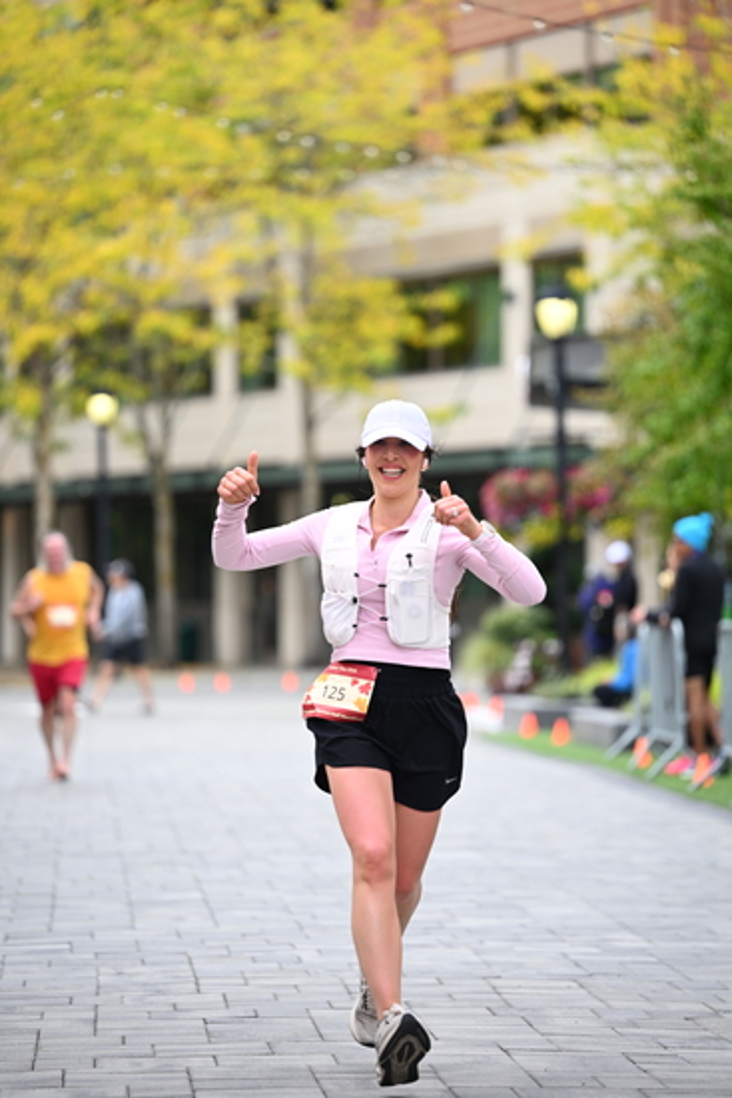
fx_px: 5029
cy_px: 549
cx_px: 366
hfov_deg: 8.3
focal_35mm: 165
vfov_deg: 12.4
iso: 640
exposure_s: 1/2000
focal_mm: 165
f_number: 2.8
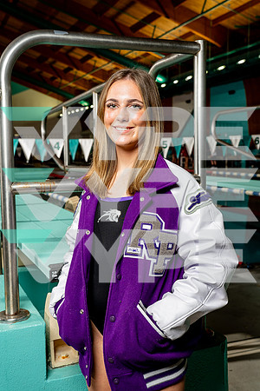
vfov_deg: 45.4
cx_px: 130
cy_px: 196
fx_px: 466
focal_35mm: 43
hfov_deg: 31.2
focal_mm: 43
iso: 640
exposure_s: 1/250
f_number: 6.3
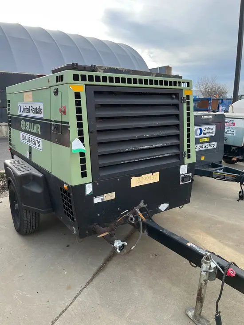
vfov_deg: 67.3
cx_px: 122
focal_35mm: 26
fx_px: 244
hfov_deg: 53.1
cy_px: 162
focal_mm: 5.1
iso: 50
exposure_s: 1/967
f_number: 1.6
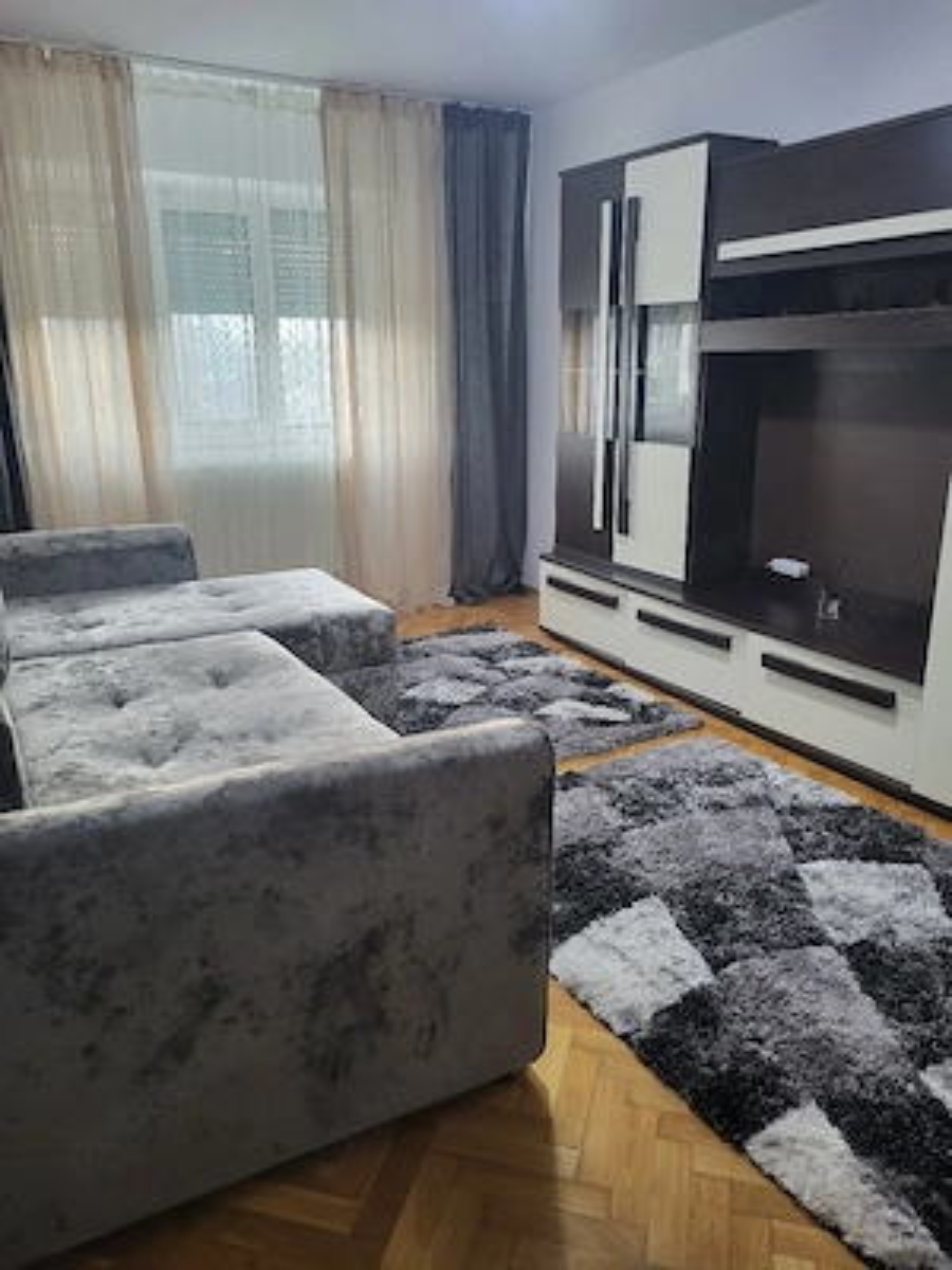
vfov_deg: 67.3
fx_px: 953
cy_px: 635
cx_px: 476
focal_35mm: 26
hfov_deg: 53.1
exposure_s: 1/50
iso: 320
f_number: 1.8
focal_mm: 5.4
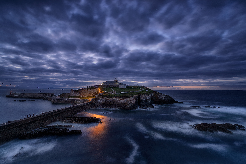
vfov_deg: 81.2
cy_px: 82
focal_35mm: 14
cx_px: 123
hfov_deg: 104.2
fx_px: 96
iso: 50
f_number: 6.3
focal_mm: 14
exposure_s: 15
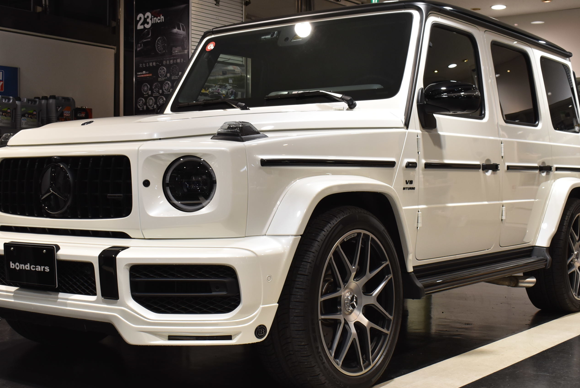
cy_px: 189
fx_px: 854
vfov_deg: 25.6
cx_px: 280
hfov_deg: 37.5
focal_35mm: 53
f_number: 8
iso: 640
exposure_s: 1/50
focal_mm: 30
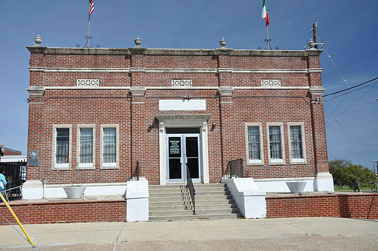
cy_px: 126
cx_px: 189
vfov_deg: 36.8
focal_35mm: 36
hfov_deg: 53.2
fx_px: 377
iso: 200
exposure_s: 1/250
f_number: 8
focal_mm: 24
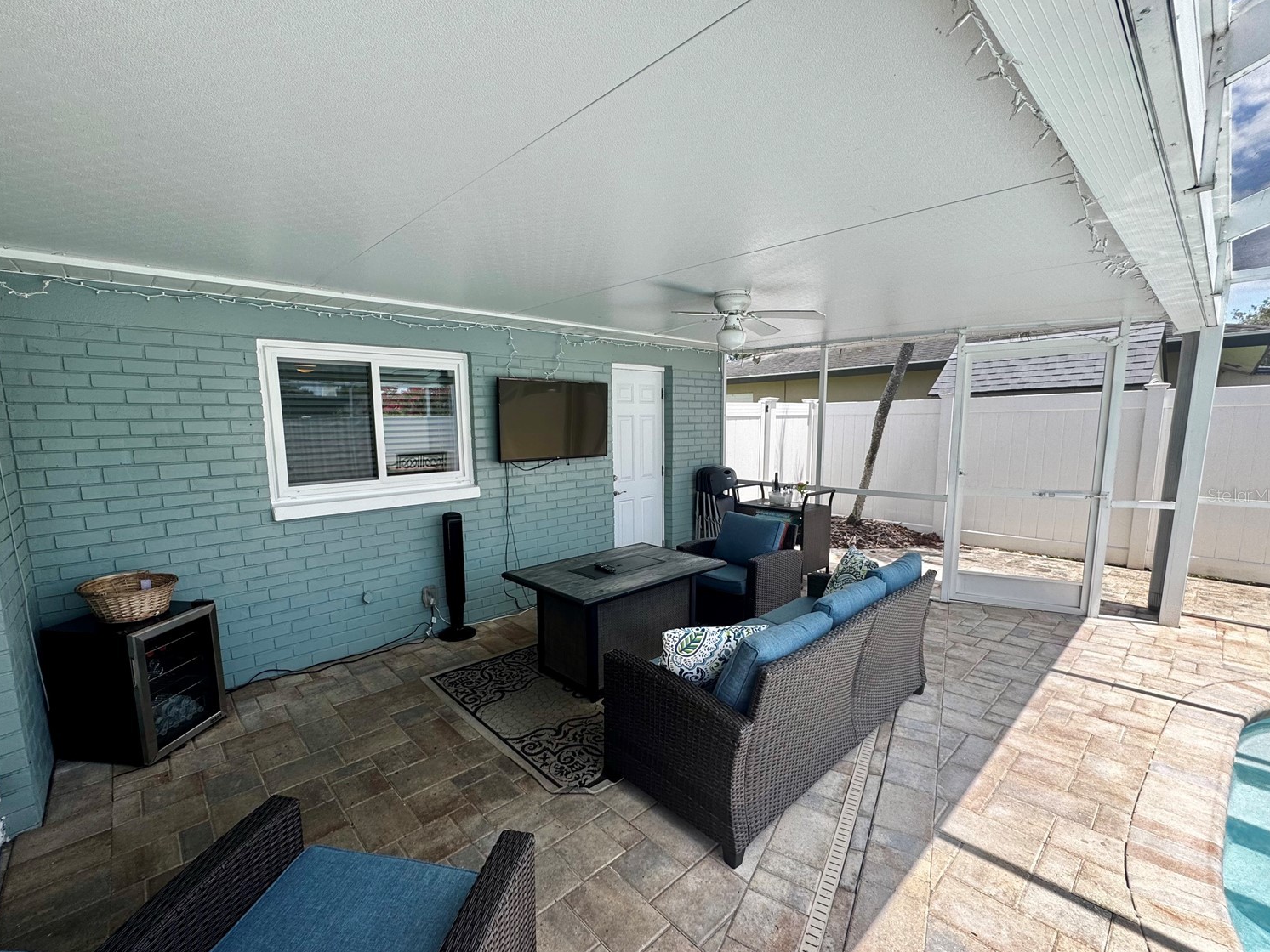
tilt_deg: -8.2
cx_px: 607
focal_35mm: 15
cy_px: 495
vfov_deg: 81.7
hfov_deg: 98.1
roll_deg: +0.7
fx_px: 550
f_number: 2.2
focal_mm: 2.22
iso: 40
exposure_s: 1/362
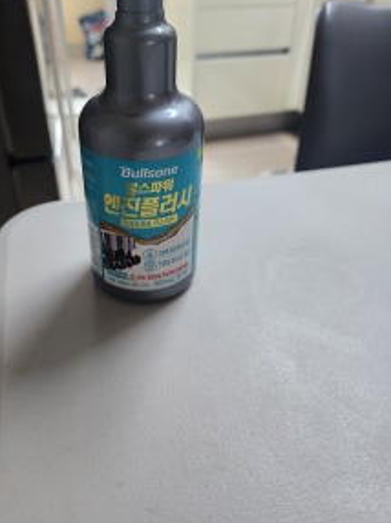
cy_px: 214
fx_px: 437
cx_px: 172
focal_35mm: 29
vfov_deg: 61.3
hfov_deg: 48.1
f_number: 1.8
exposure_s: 1/120
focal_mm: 6.4
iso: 640
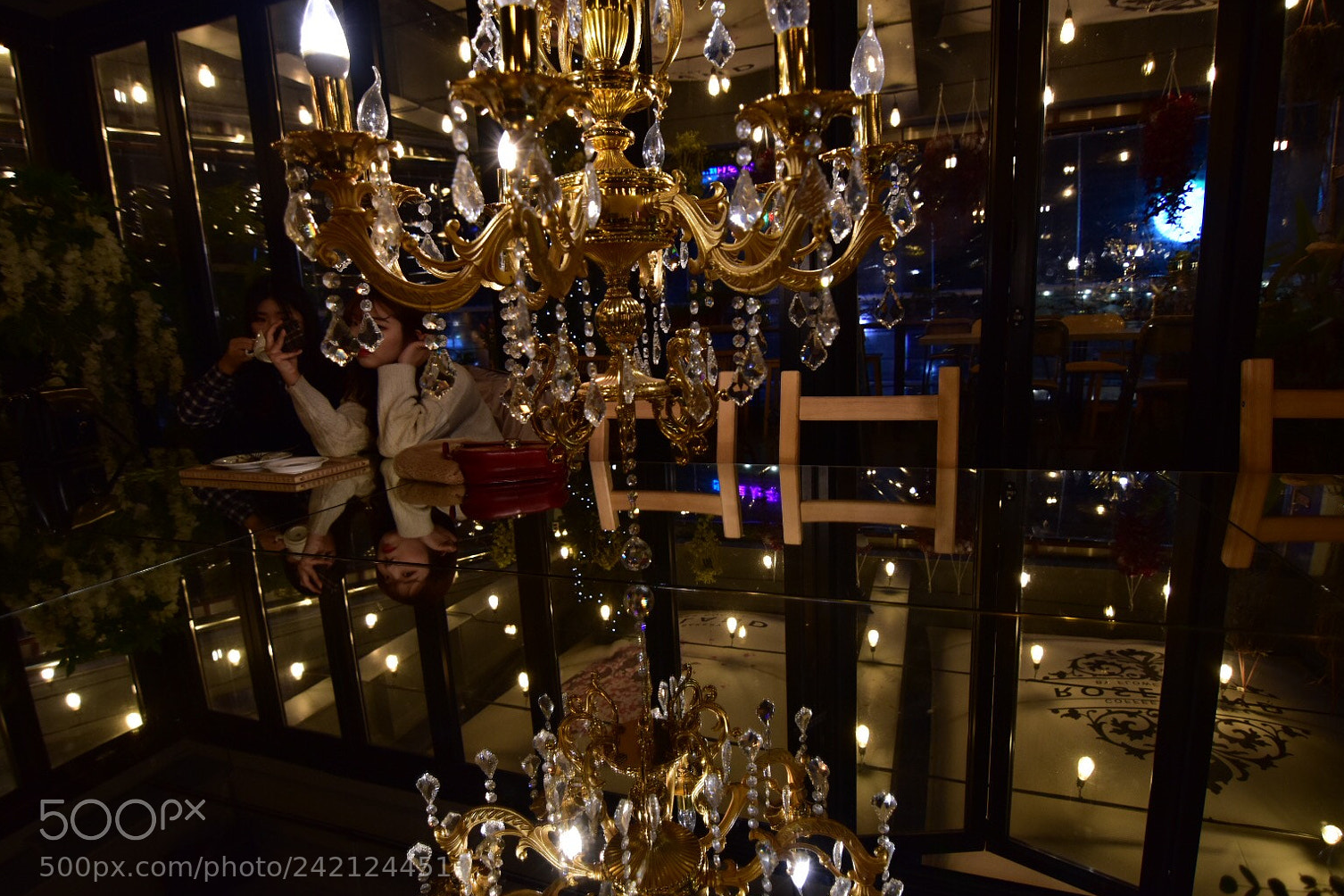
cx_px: 698
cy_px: 461
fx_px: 654
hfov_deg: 91.5
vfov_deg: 68.8
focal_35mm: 18
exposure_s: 1/100
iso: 400
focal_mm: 11
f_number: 2.8
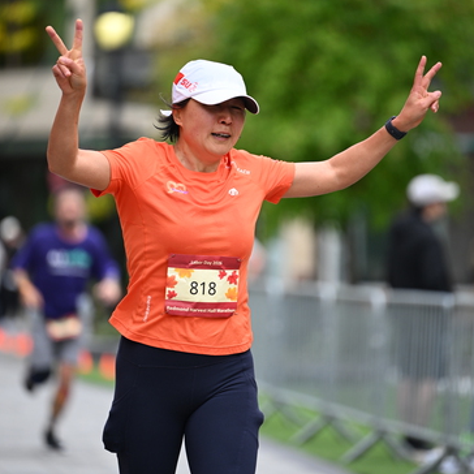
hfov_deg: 6.8
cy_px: 227
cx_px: 238
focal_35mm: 257
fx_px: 3981
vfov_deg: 6.8
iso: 640
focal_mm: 200
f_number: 2.8
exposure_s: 1/2000
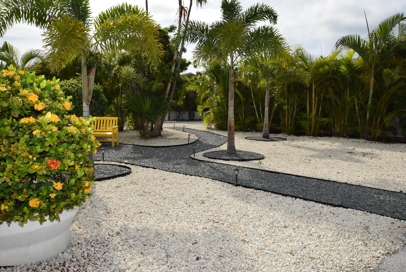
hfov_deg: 64.5
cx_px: 203
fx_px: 322
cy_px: 136
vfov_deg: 45.7
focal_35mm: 28
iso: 100
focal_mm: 19
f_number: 11
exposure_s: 1/200
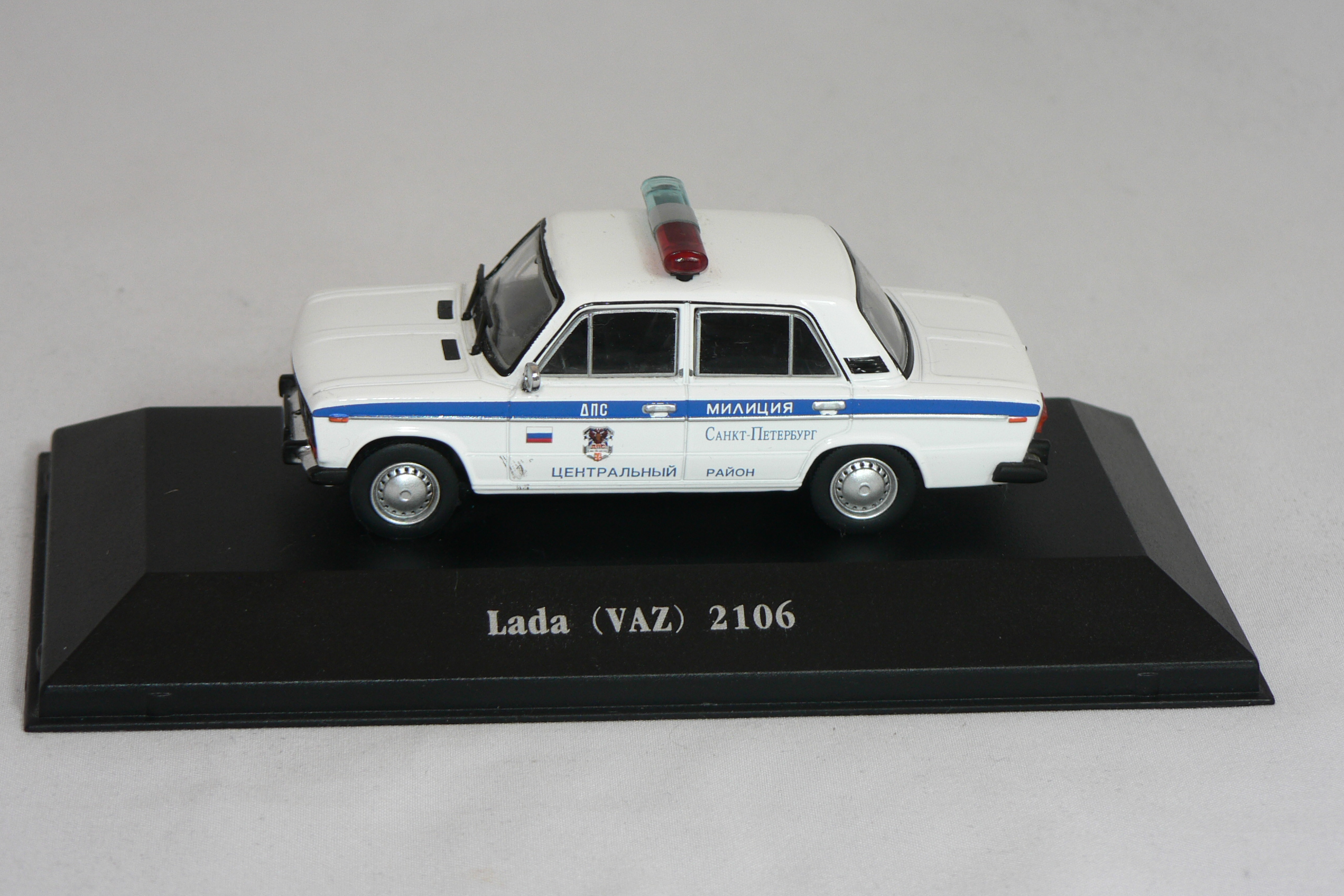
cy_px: 392
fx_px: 4143
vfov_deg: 12.3
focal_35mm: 111
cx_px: 675
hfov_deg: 18.4
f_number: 3.2
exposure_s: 1/60
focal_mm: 17.7
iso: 80
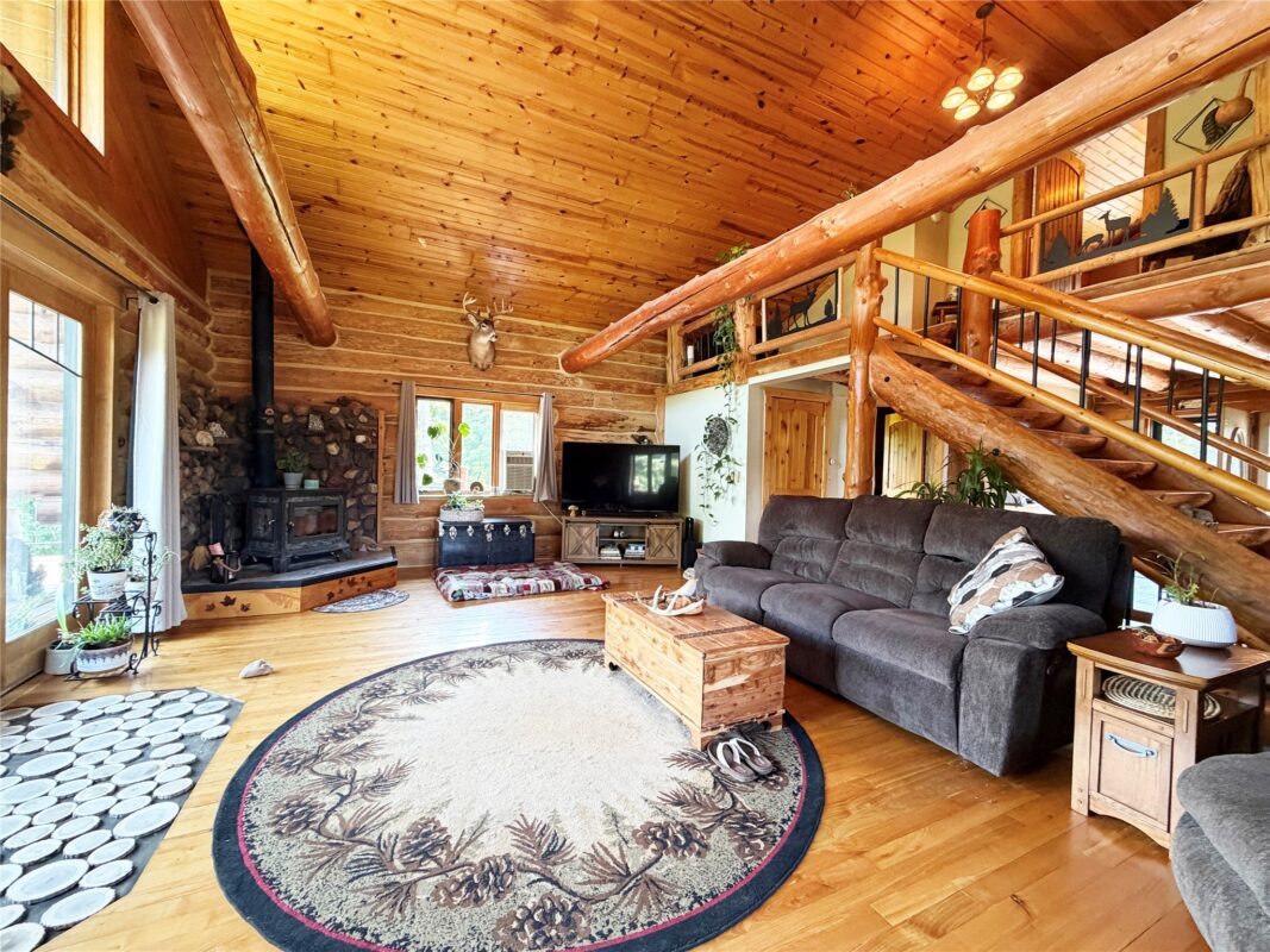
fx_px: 514
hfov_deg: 102.1
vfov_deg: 85.7
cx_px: 635
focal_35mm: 14
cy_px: 476
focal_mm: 2.22
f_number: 2.2
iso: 320
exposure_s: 1/60
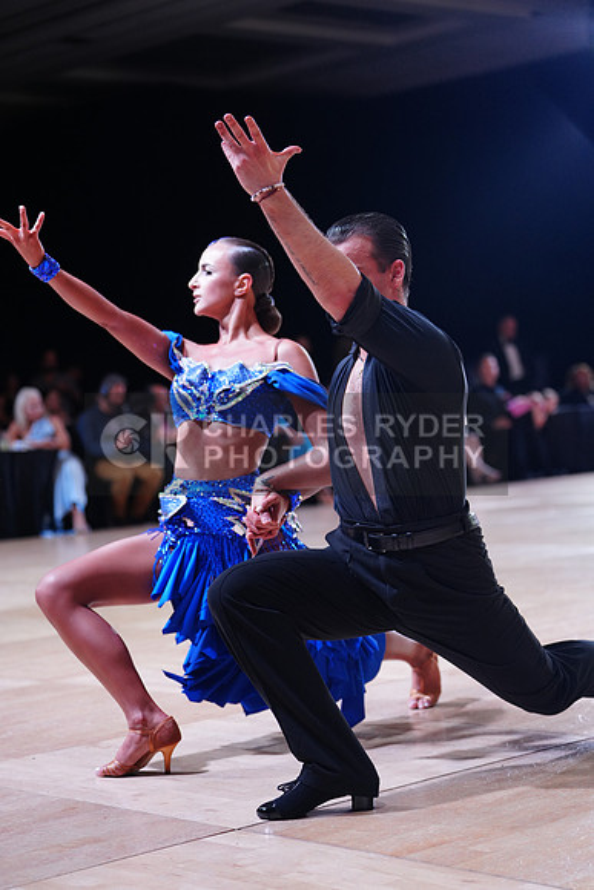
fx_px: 1781
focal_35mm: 72
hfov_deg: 18.9
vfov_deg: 28.1
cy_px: 445
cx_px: 297
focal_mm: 72
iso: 1250
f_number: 2.8
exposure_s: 1/500
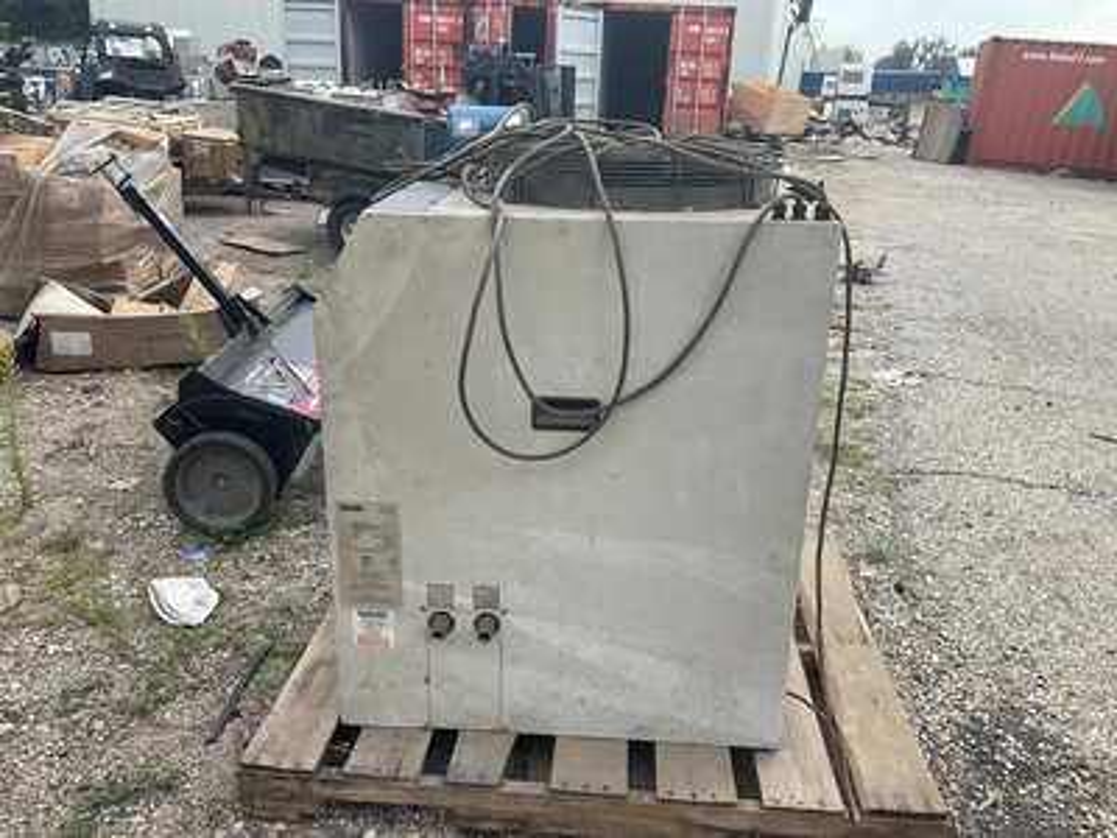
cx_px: 558
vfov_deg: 48.2
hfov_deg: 61.7
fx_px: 936
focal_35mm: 29
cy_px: 419
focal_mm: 3
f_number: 1.8
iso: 25
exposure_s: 1/465
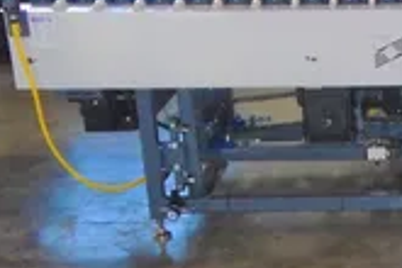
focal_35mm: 106
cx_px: 468
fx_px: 1184
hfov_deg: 18.4
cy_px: 231
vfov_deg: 12.8
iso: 400
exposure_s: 1/50
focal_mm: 7.4
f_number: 4.1
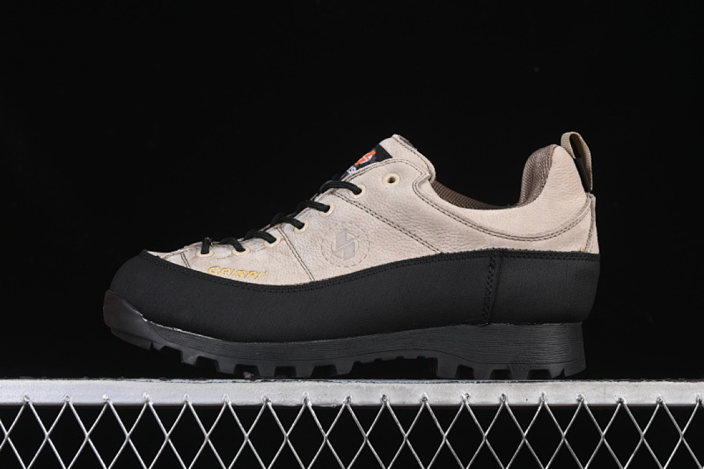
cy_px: 234
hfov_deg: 27.0
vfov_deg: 18.2
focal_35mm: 75
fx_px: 1467
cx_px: 352
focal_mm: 50
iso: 160
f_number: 7.1
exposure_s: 1/80
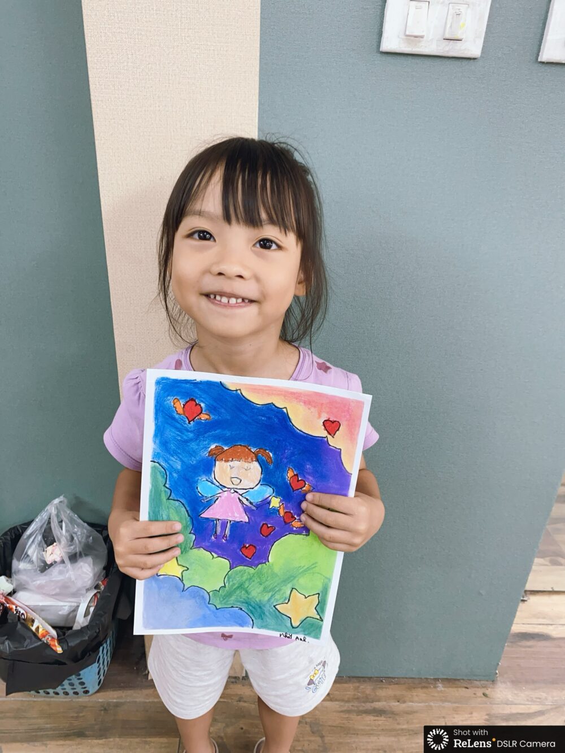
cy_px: 376
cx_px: 282
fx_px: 566
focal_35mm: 26
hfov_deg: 53.1
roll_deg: -2.6
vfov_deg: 67.3
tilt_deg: -27.3
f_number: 1.8
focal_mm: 4.25
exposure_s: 1/50
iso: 80
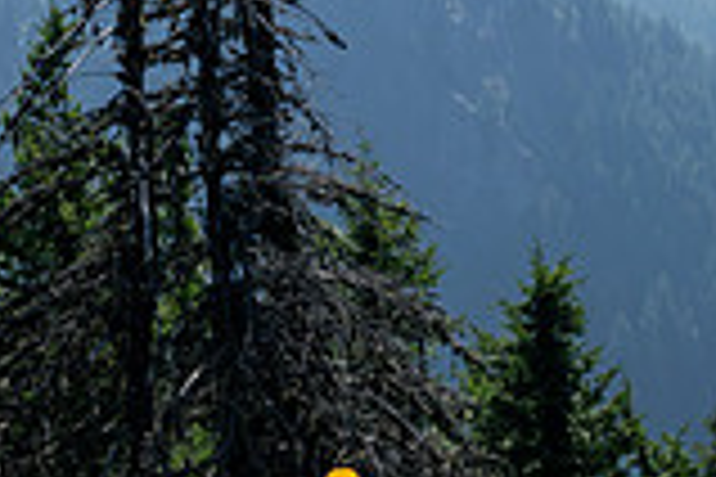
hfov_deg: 15.4
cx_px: 707
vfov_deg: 10.5
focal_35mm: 131
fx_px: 2605
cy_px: 169
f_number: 22
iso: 400
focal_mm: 36
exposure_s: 1/250
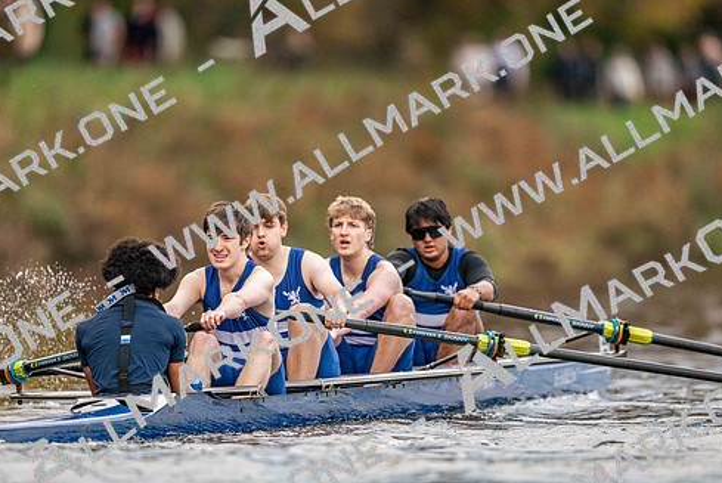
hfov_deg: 2.9
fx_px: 14272
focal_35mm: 711
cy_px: 274
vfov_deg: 1.9
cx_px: 331
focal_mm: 600
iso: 3600
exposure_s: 1/2500
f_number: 4
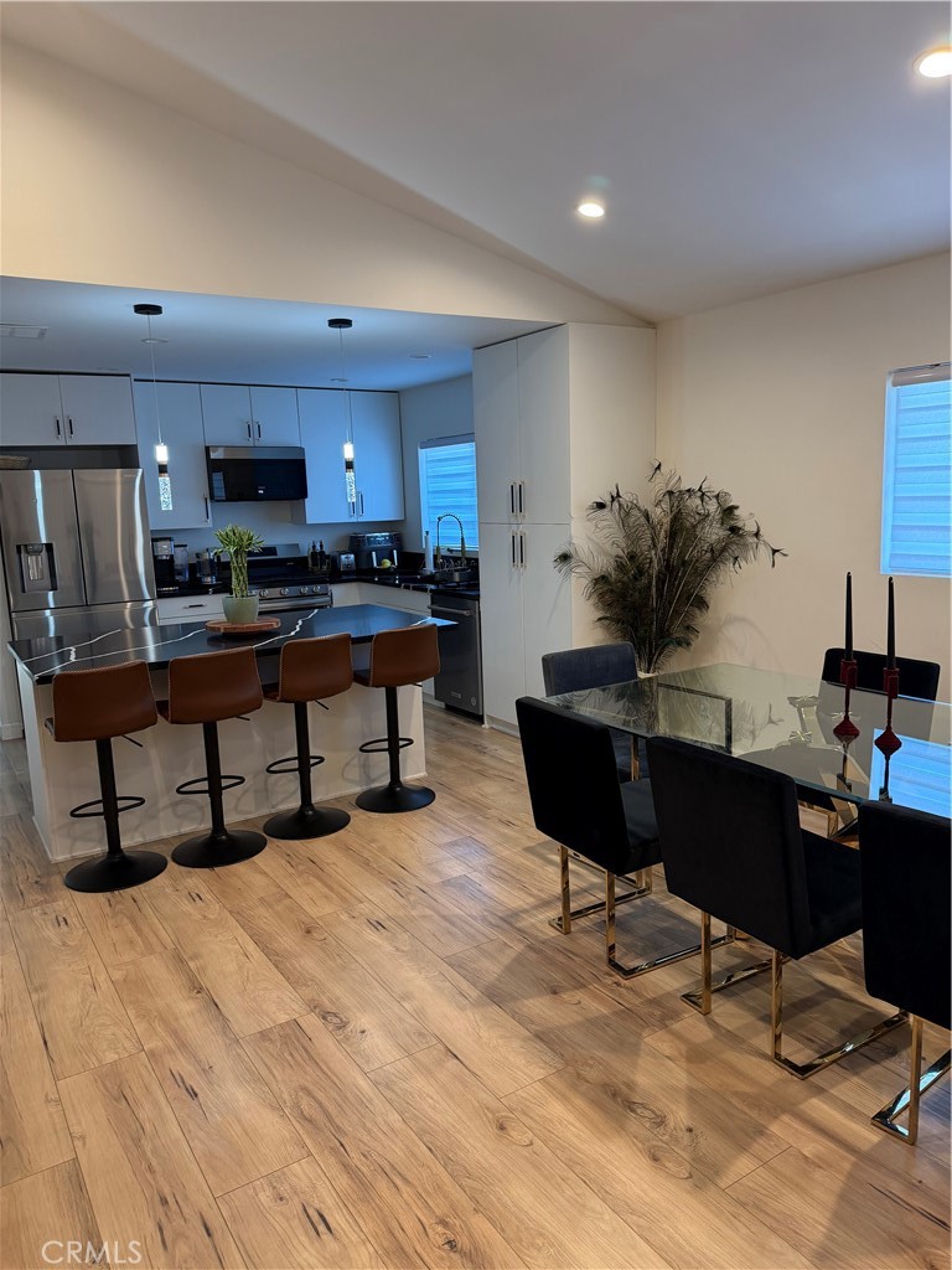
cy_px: 635
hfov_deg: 56.8
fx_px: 880
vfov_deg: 71.6
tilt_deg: -9.6
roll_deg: +2.3
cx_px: 476
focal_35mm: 24
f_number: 1.78
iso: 200
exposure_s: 1/60
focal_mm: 6.76
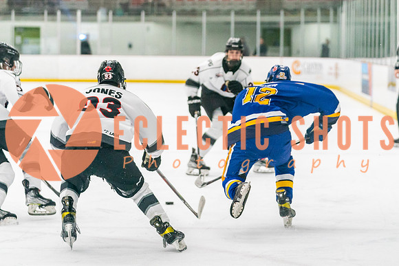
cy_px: 112
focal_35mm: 138
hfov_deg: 14.9
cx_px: 202
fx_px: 1530
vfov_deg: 9.9
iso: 3200
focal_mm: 87
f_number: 2.8
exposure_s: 1/1250
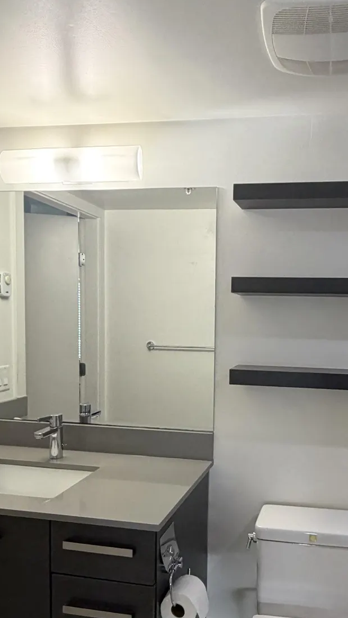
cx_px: 252
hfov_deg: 36.0
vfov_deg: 60.7
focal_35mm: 32
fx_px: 525
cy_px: 359
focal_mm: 2.22
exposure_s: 1/60
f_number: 2.2
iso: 200
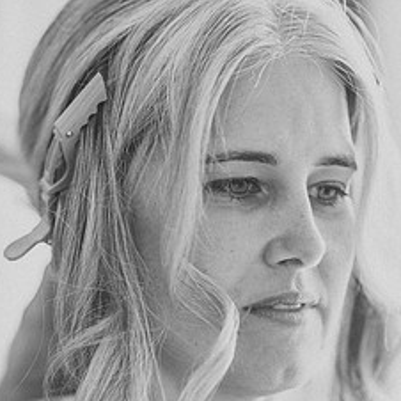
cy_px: 252
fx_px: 1887
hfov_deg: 12.1
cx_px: 184
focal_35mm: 144
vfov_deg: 12.1
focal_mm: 85
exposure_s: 1/160
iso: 280
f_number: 1.8
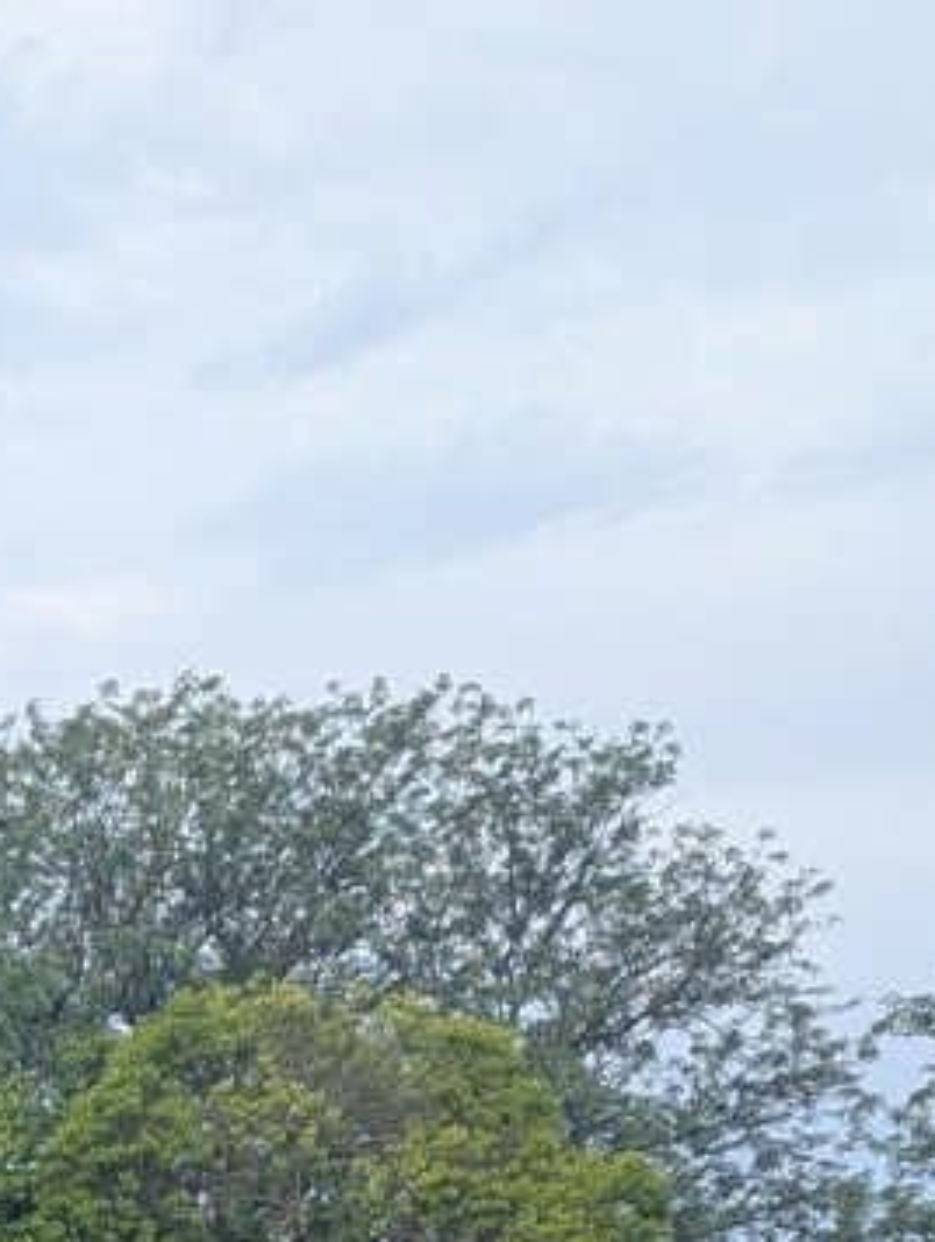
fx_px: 3629
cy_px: 2058
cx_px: -229
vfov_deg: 16.9
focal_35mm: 101
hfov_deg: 14.2
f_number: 1.85
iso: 45
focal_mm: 6.81
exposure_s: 1/928
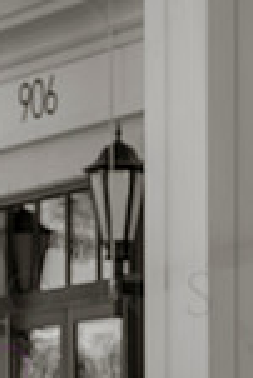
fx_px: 2661
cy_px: 383
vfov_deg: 8.1
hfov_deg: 5.4
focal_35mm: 253
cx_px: -118
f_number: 6.3
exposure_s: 1/400
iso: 800
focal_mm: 85
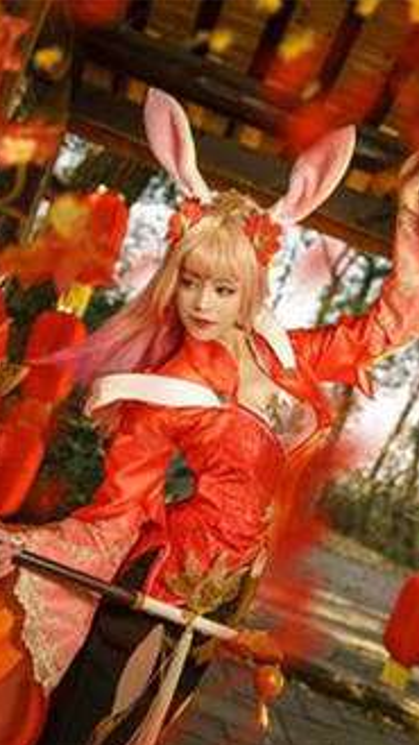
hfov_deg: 19.4
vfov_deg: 33.8
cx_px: 260
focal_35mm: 62
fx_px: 1225
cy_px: 375
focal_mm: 39
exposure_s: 1/160
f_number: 2.8
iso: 50
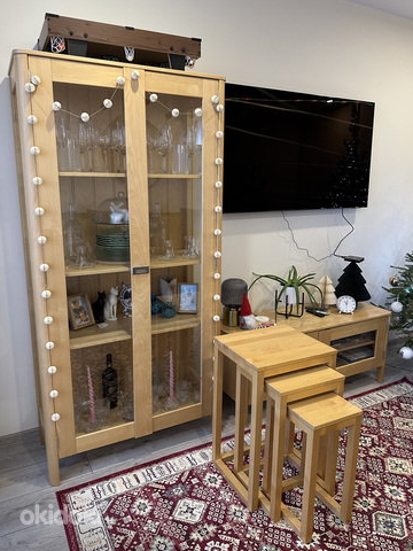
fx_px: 398
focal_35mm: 25
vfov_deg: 69.4
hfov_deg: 54.9
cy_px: 267
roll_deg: -0.8
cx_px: 202
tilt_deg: -12.1
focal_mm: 6.86
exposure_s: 1/50
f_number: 1.78
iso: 320
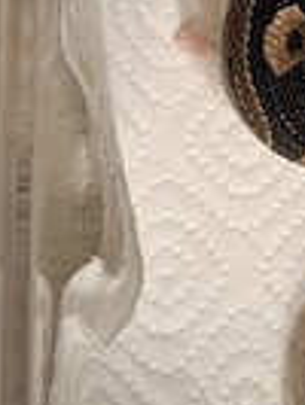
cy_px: 85
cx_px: 418
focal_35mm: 69
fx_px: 809
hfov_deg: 19.4
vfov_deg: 27.6
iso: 400
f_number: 1.8
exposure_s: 1/25
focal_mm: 5.54
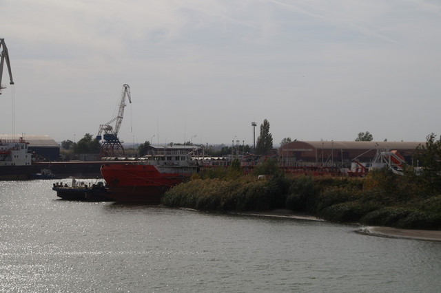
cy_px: 146
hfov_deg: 22.6
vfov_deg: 15.2
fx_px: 1102
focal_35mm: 90
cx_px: 220
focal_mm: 60
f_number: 8
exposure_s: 1/800
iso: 100
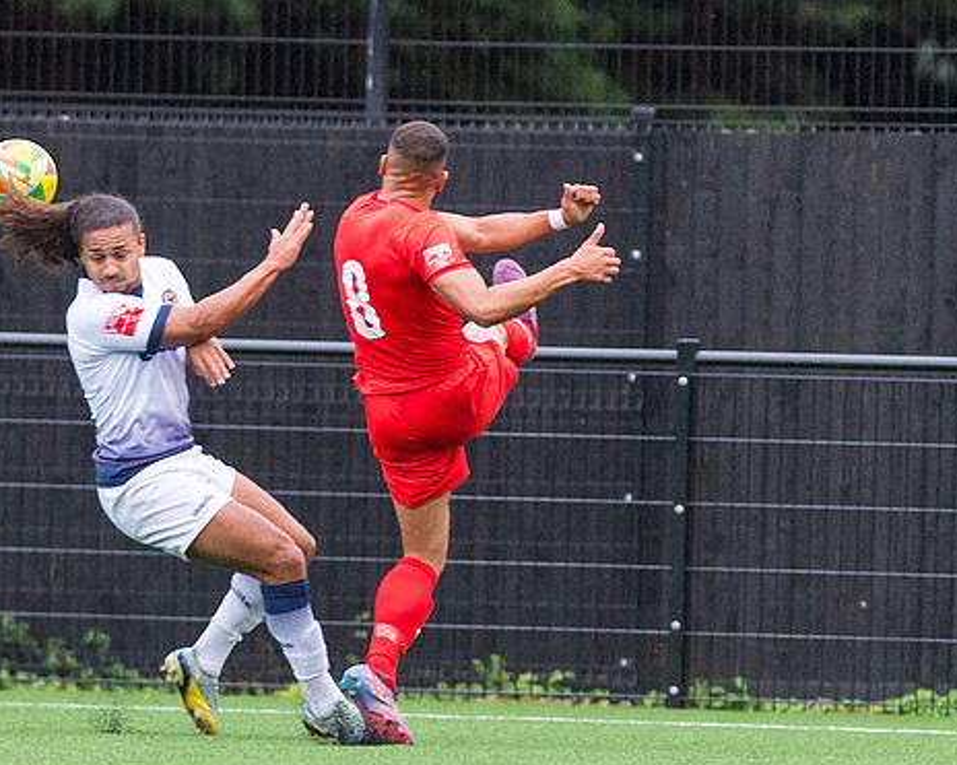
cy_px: 431
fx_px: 27440
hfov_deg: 2.0
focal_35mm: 969
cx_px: 358
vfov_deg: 1.6
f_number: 2.8
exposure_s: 1/1600
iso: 1600
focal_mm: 300
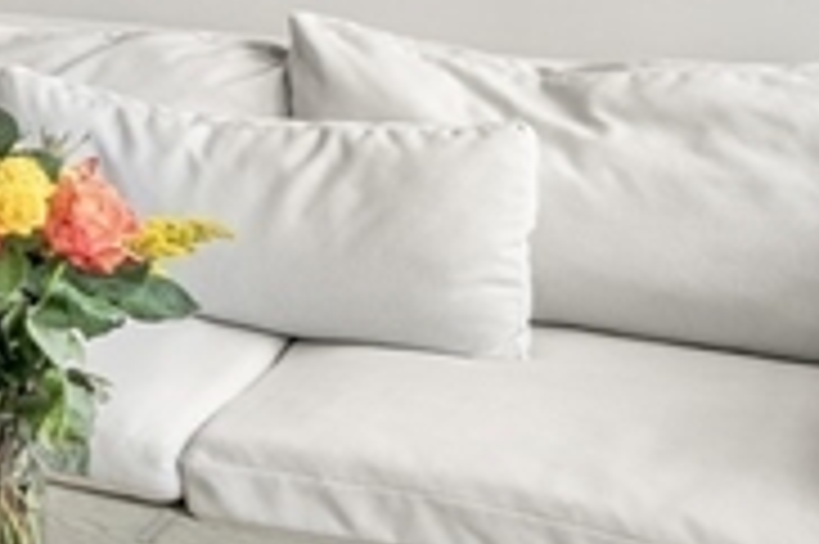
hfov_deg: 16.9
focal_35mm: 90
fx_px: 2046
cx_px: -819
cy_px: -339
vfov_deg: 13.9
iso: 320
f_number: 7.1
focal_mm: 16
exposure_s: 1/30
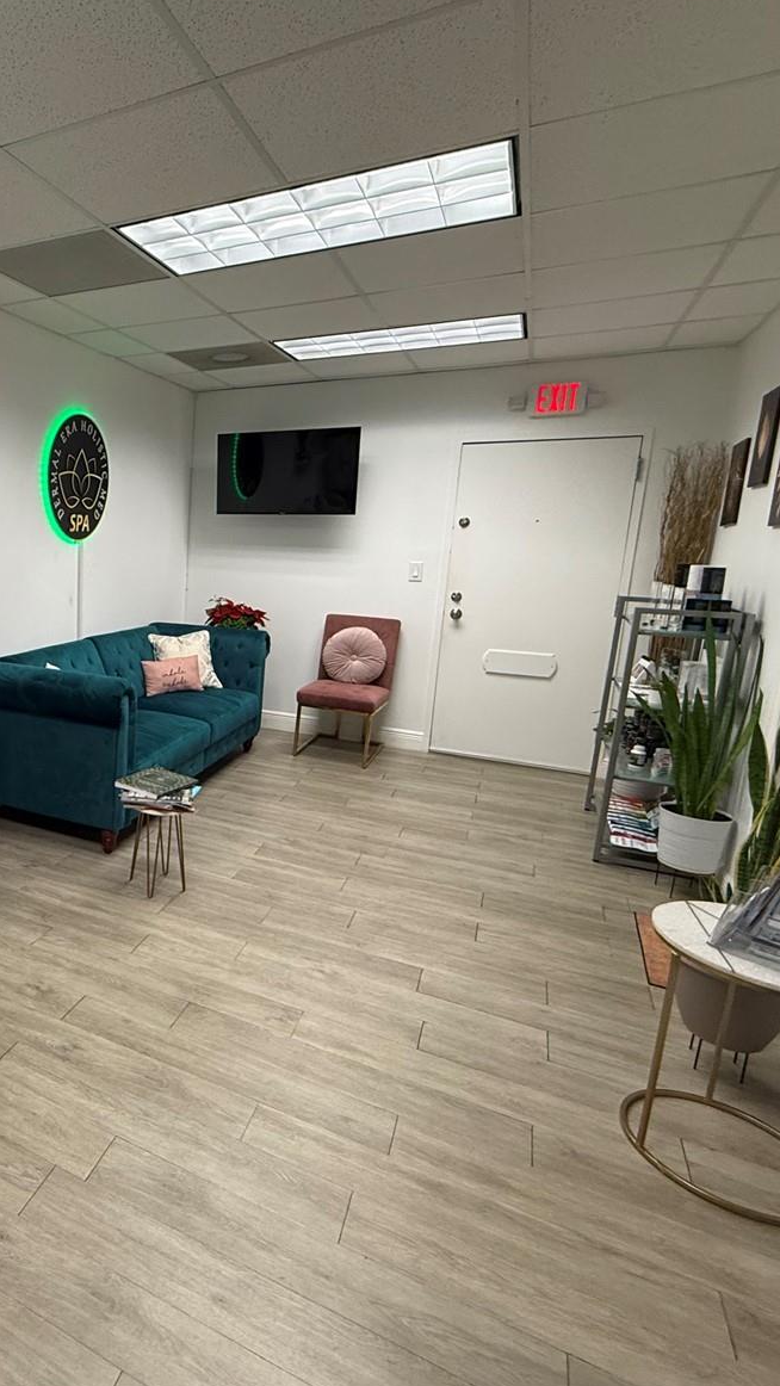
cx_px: 55
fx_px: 772
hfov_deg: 47.3
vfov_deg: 83.8
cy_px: 677
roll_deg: -0.8
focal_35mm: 21
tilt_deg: -11.0
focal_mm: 2.22
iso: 200
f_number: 2.2
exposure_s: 1/120
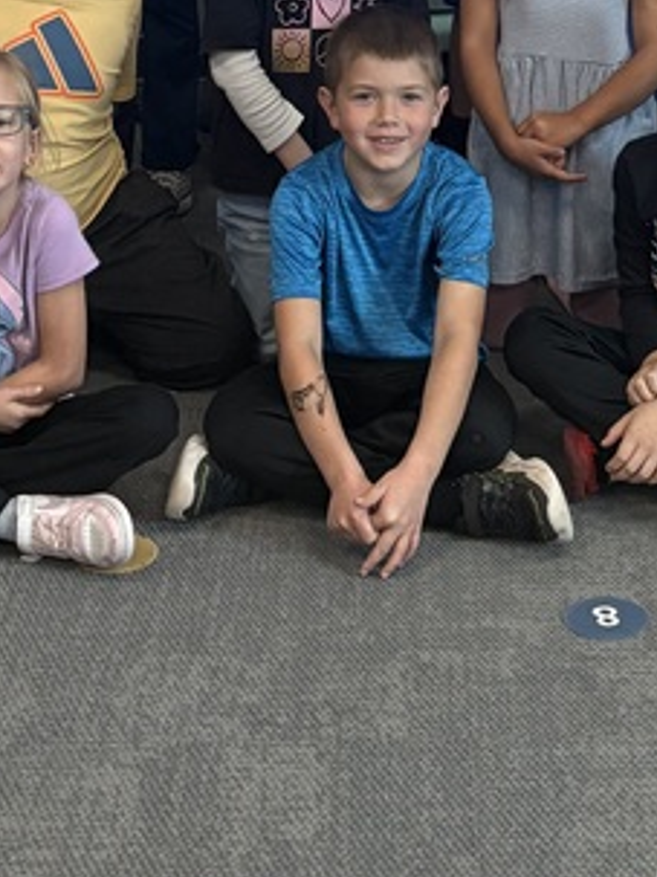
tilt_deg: -5.4
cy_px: -287
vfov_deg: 20.2
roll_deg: -0.3
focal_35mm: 88
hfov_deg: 16.7
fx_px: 2229
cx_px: 449
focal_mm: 5.96
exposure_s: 1/60
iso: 250
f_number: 1.6
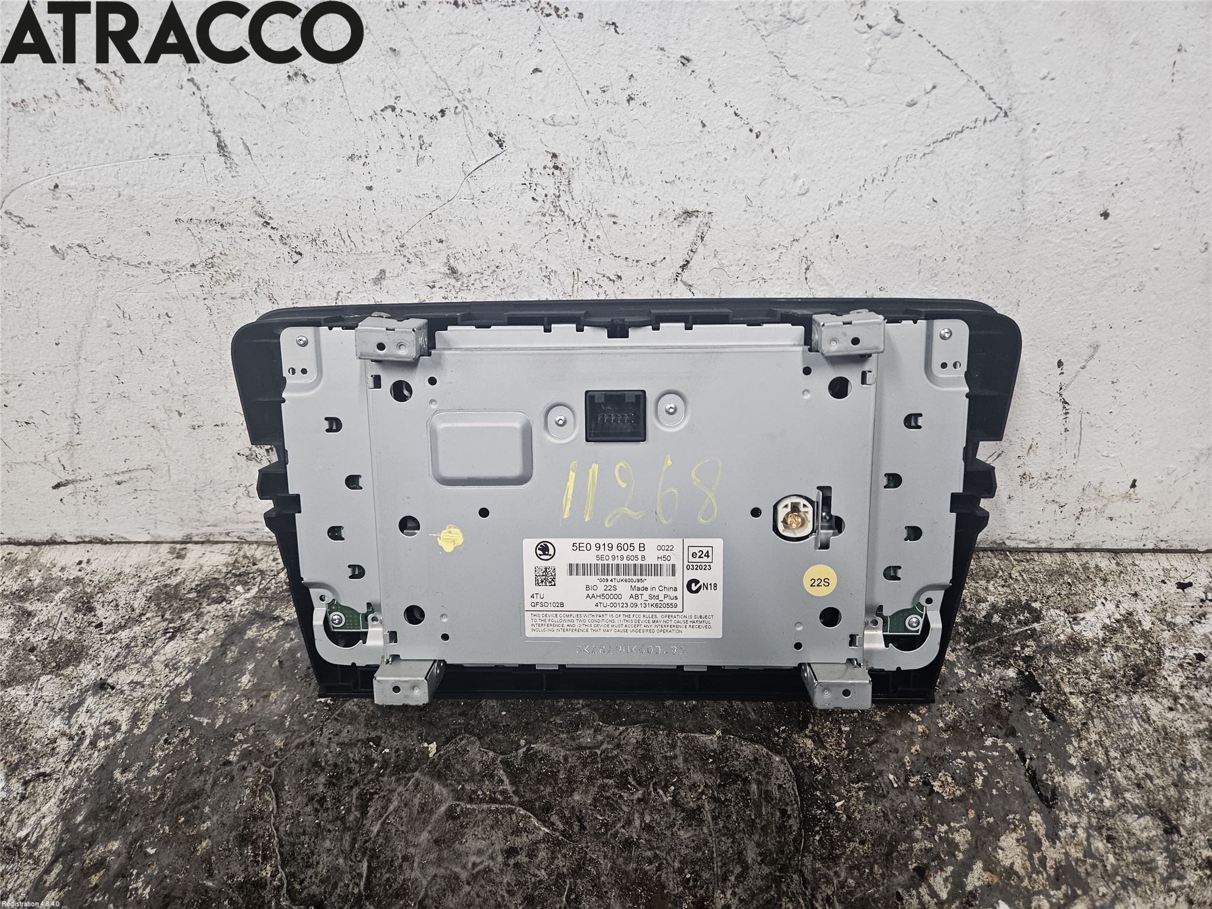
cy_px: 454
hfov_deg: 73.9
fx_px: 805
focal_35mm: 23
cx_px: 606
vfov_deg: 58.9
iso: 320
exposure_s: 1/100
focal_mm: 5.4
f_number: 1.8
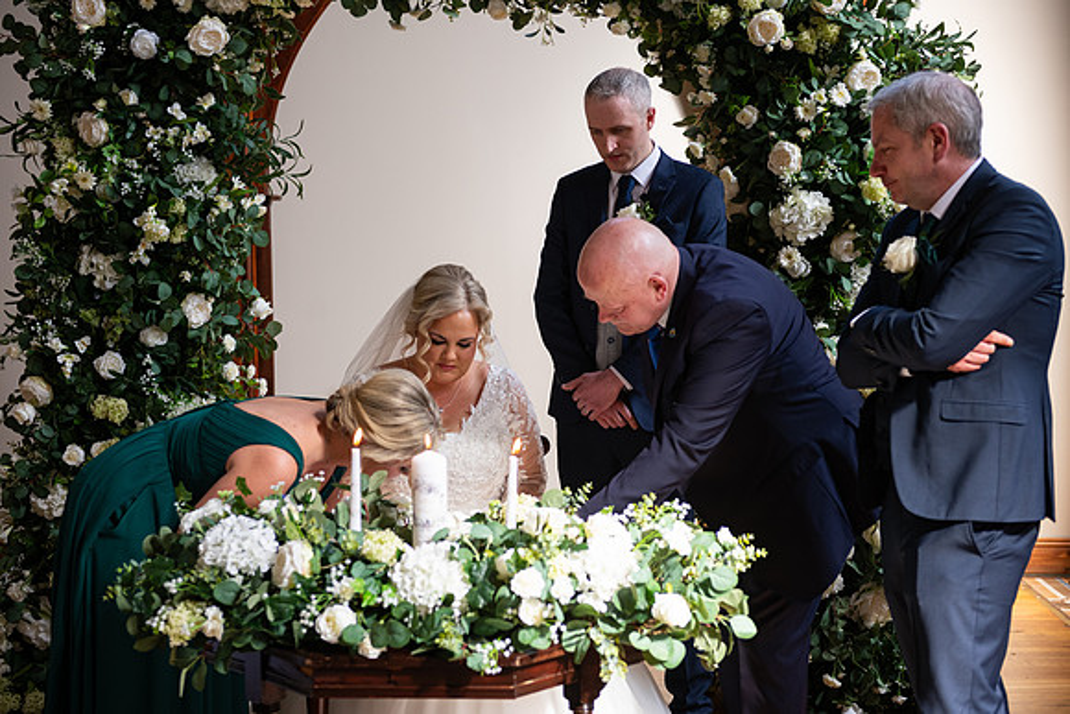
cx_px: 535
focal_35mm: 56
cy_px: 357
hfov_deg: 35.6
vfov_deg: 24.2
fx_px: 1665
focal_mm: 56
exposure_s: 1/160
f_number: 3.5
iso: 500
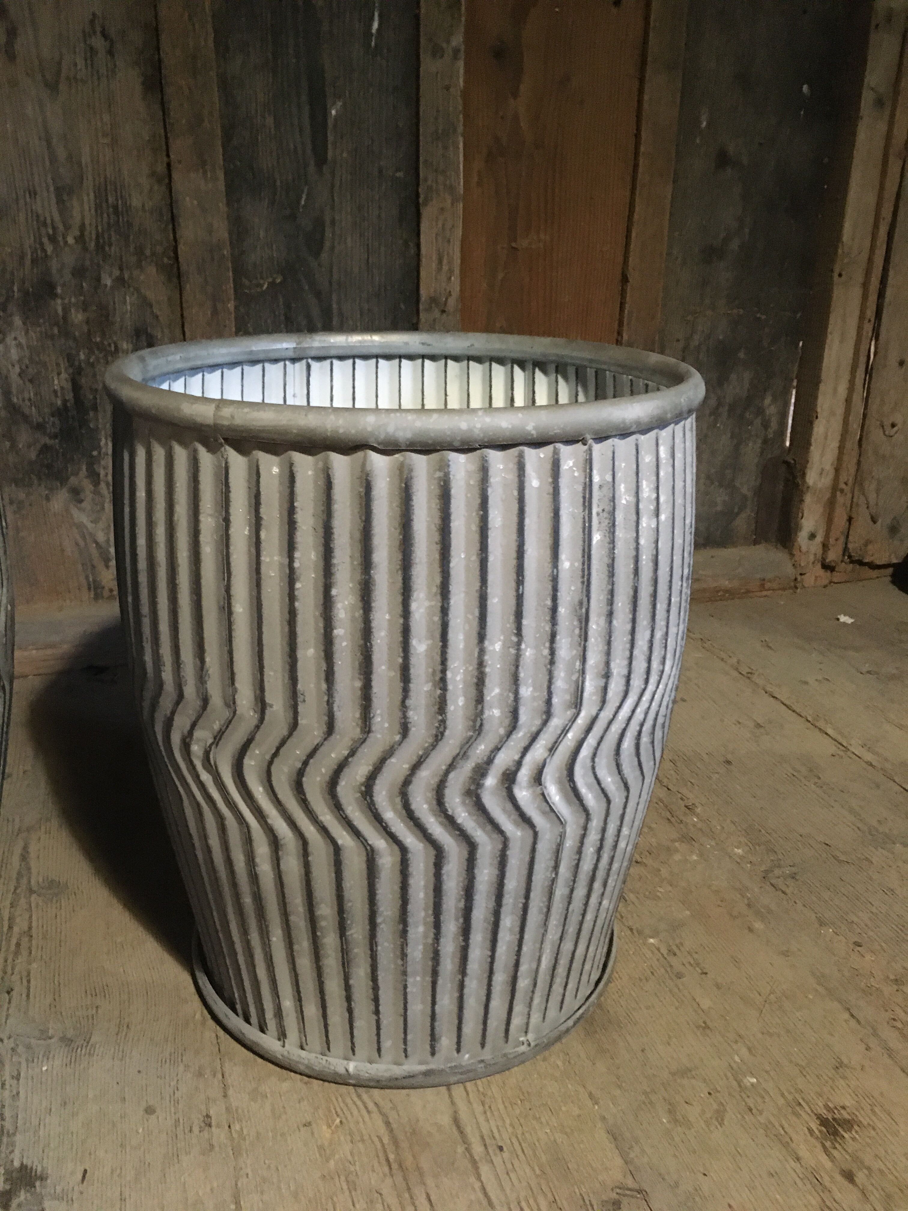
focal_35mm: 29
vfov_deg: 61.7
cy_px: 606
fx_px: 1014
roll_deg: +1.3
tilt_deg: -18.1
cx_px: 454
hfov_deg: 48.2
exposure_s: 1/17
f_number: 2.2
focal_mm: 4.15
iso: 500
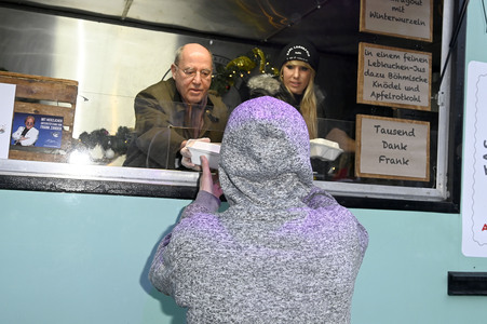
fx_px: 473
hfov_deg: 54.5
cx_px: 244
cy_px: 162
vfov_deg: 37.8
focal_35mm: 35
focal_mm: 35
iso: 2000
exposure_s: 1/125
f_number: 5.6
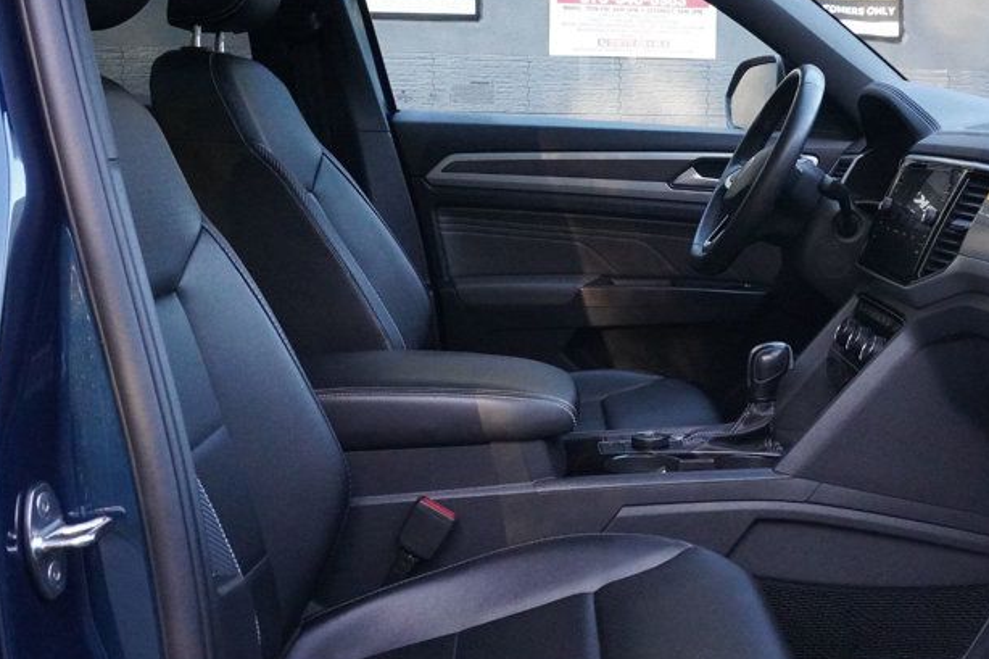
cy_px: 191
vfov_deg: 26.7
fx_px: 1373
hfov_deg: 39.0
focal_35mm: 50
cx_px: 686
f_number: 9
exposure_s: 1/250
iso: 6400
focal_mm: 20
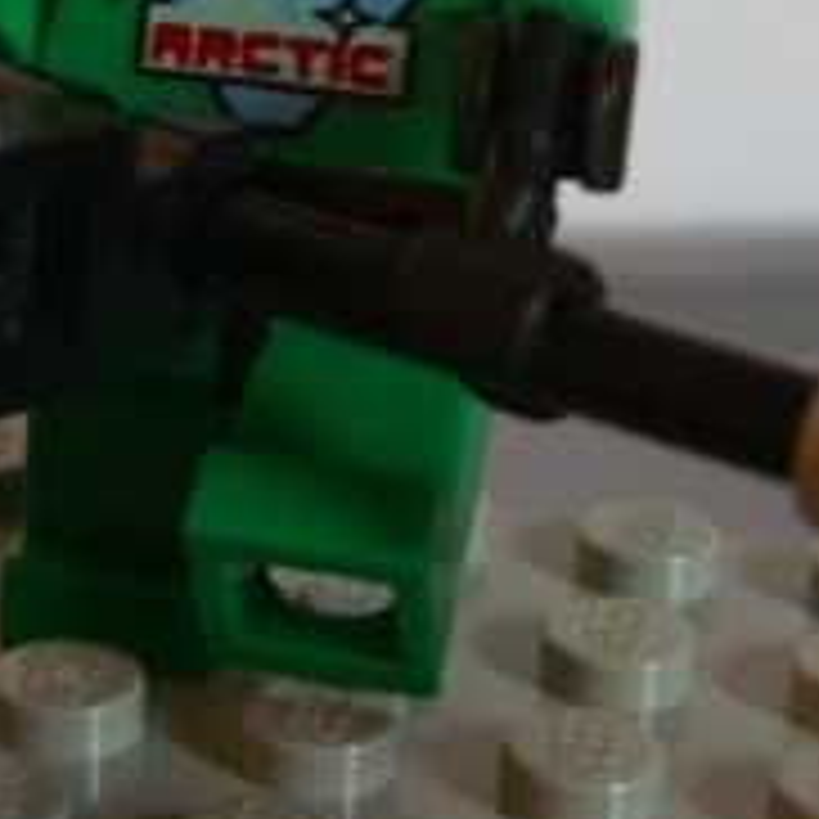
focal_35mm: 118
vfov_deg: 14.6
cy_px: 94
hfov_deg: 14.7
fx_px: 3159
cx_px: 171
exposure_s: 1/25
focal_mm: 7.9
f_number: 2.8
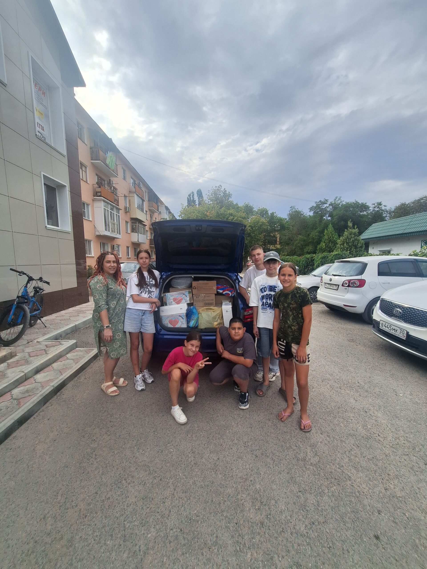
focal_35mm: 13
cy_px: 284
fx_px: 214
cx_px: 214
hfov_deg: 89.9
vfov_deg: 106.2
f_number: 2.2
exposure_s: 1/1992
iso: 40
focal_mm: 1.74
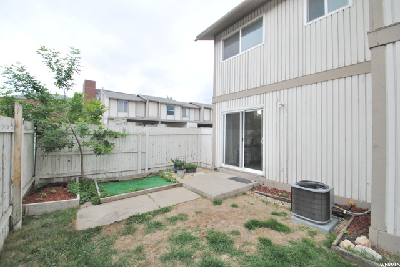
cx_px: 200
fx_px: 167
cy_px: 134
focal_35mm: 15
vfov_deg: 77.4
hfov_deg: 100.3
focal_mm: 10
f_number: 5.6
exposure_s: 1/125
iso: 200
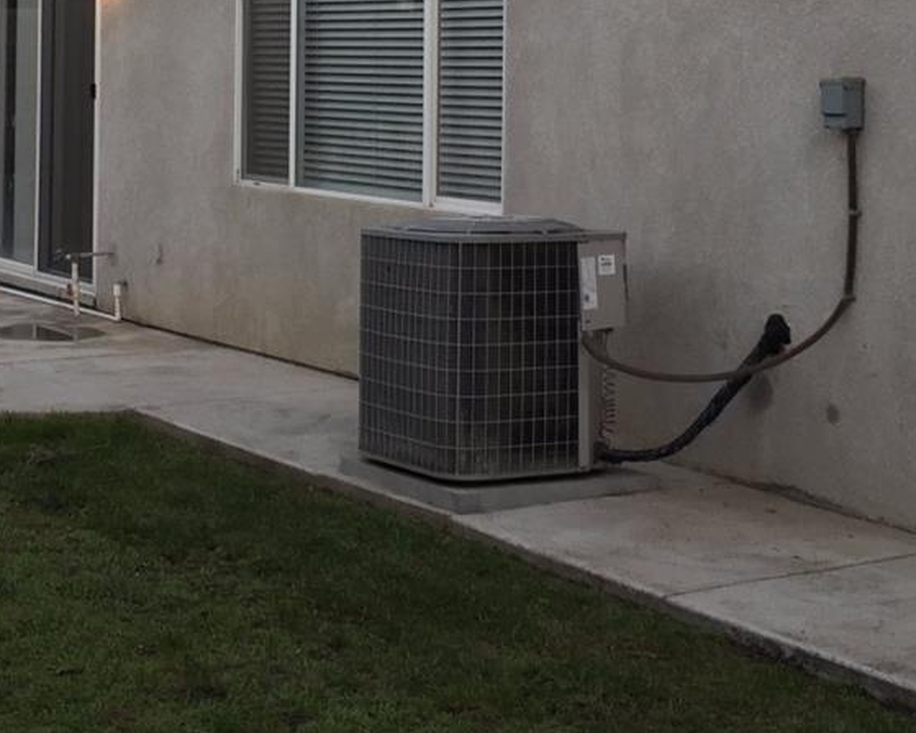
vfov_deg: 19.7
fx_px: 2060
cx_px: 367
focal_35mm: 76
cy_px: 46
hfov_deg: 25.0
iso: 32
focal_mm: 4.15
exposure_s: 1/60
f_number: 2.2
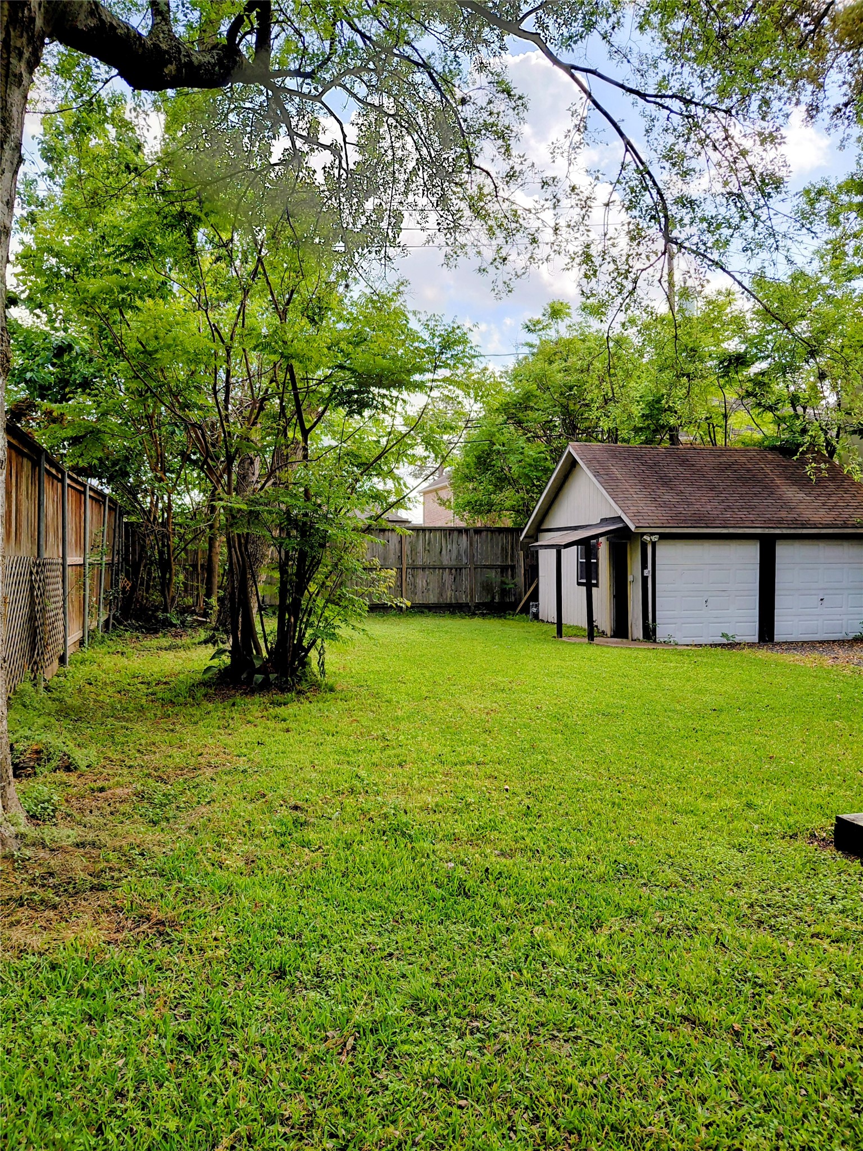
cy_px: 576
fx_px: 831
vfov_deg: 69.4
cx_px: 432
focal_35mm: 25
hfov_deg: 54.9
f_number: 1.8
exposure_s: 1/948
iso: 50
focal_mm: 4.69
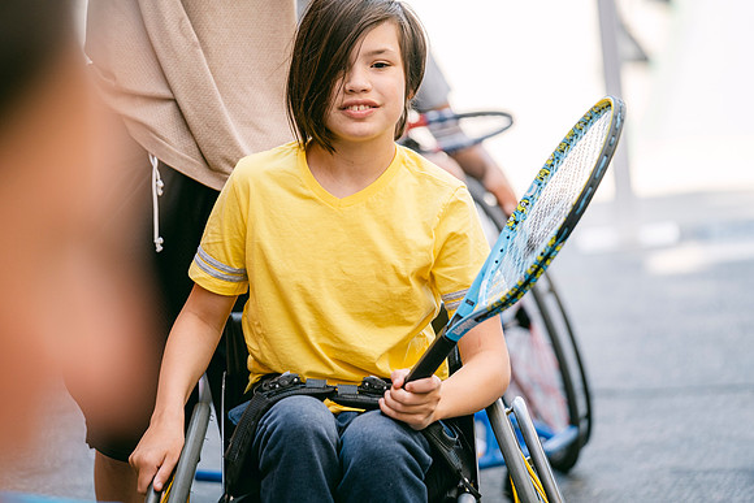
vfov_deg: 6.5
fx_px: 4399
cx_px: 377
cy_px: 252
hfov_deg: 9.8
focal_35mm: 210
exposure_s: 1/280
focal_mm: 140
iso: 160
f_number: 2.8
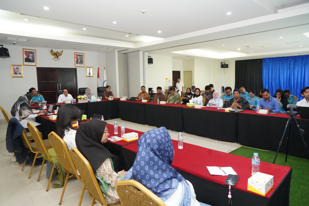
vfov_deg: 53.1
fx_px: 206
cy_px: 103
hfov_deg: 73.7
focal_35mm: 24
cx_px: 154
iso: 10000
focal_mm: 24
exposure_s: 1/125
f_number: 5.6
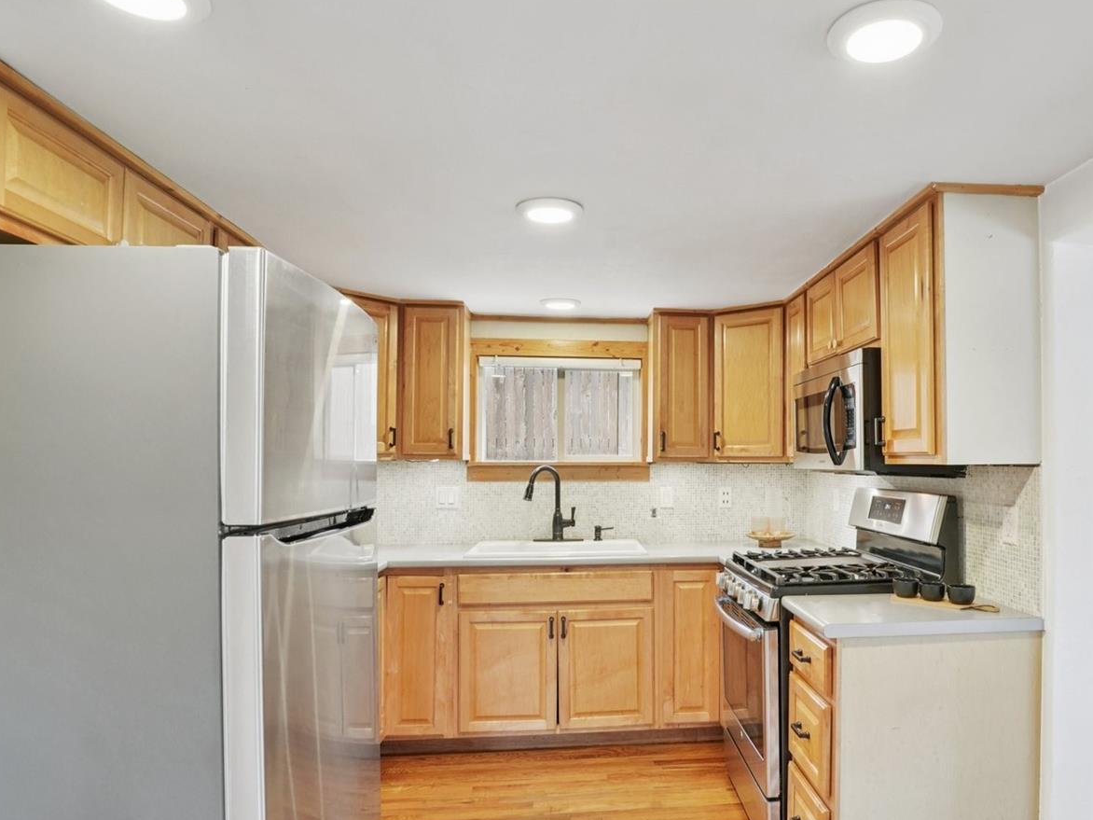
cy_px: 462
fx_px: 684
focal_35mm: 22
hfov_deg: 76.0
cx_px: 678
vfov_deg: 61.7
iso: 500
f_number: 8
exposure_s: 1/10
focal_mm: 11
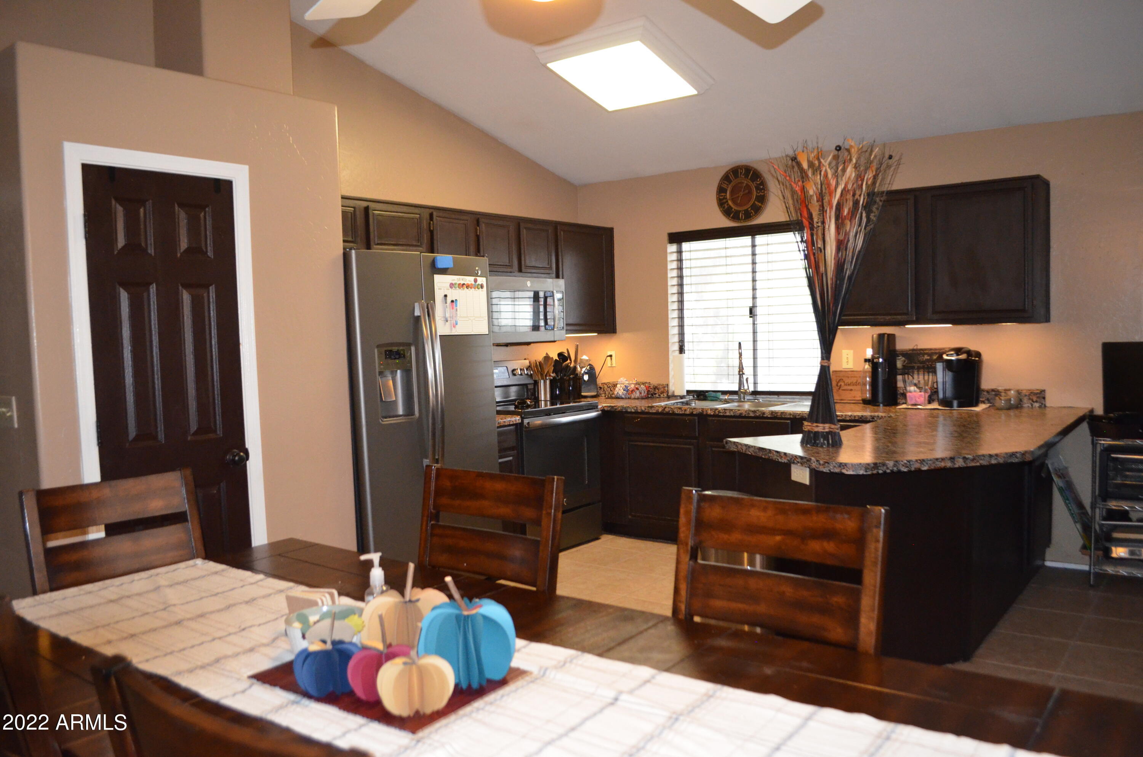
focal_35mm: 27
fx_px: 855
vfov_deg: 47.7
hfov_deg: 67.5
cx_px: 572
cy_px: 378
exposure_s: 1/60
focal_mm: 18
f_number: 3.5
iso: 2800
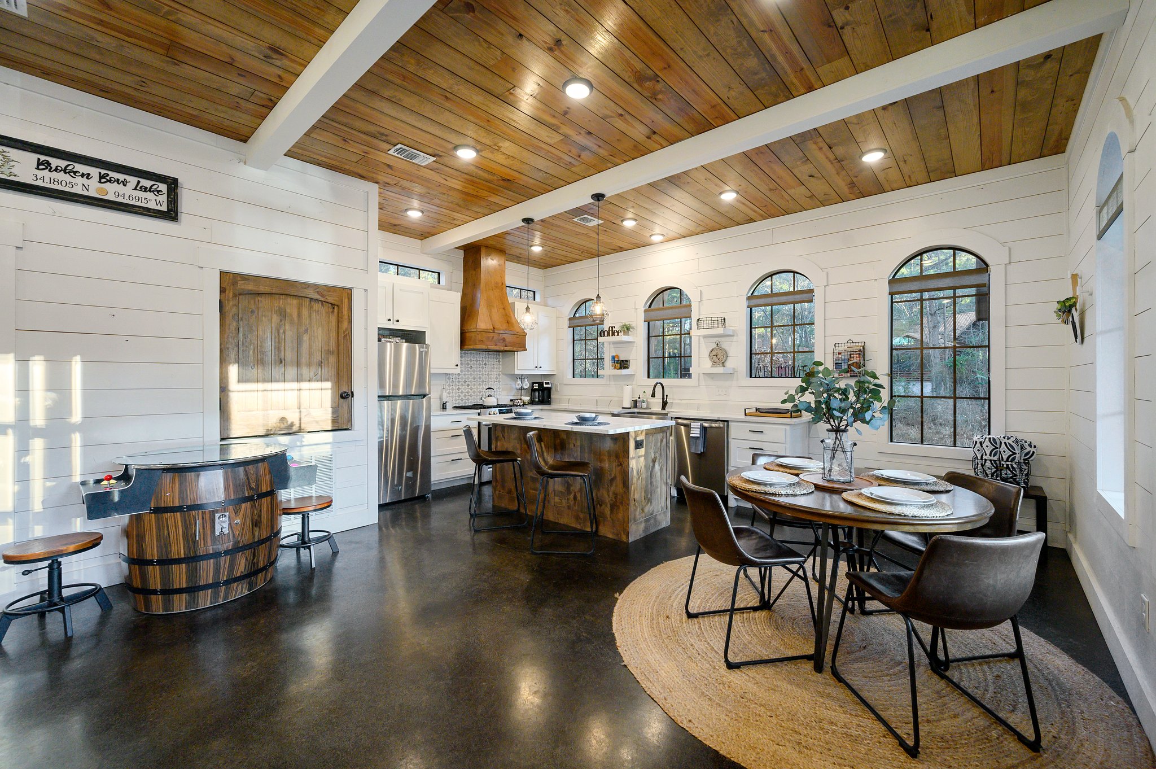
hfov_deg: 104.3
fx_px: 449
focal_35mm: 14
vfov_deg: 81.1
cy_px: 384
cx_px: 578
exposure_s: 1/50
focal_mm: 14
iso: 500
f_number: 6.3
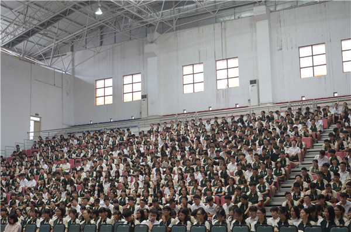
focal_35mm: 51
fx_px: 496
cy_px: 116
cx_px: 176
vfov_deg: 26.3
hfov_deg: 39.0
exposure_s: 1/50
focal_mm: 34
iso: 640
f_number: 6.3
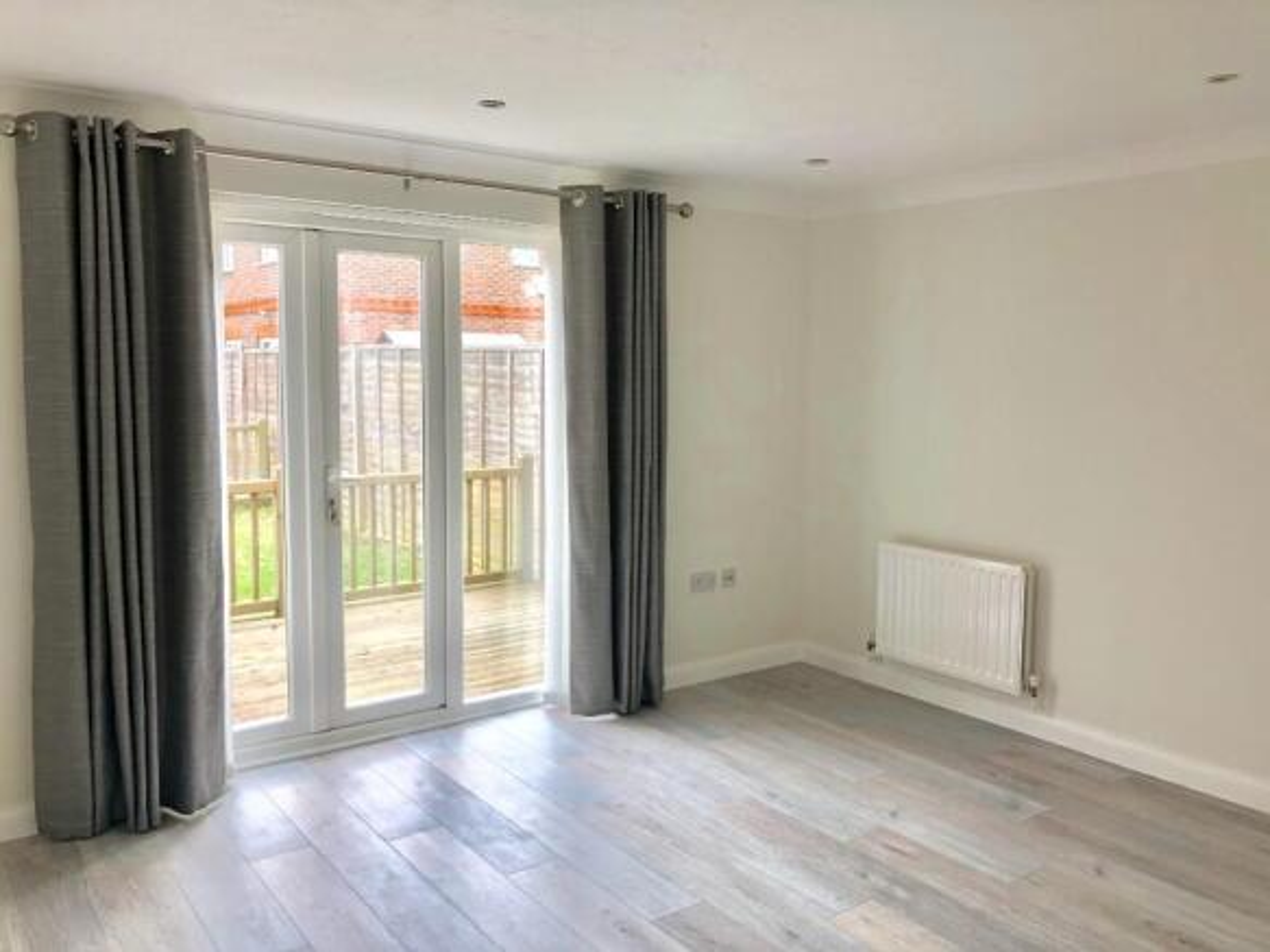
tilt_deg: -5.7
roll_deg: -0.5
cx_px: 635
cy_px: 476
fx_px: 1064
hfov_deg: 61.7
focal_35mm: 29
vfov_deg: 48.2
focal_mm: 3.99
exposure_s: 1/100
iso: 125
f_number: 1.8
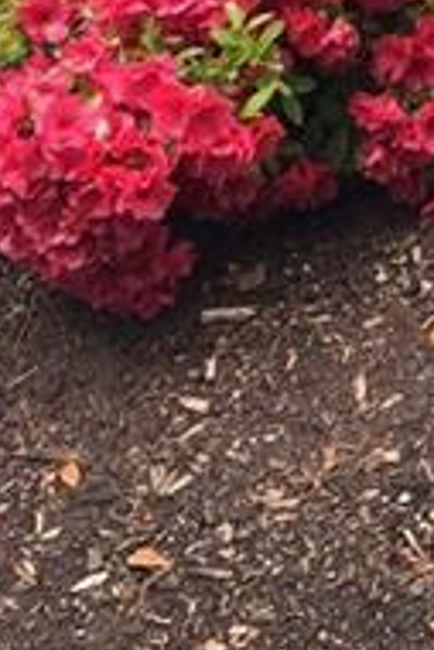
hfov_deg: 10.3
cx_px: 885
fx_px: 2202
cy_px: -568
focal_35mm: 122
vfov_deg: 14.5
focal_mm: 4.15
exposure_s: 1/363
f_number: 2.2
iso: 25
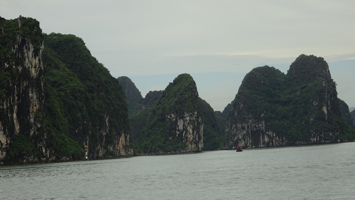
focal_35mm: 132
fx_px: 1243
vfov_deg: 9.2
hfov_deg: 16.3
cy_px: 119
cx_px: 180
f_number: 5.6
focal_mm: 19.68
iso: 80
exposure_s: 1/320
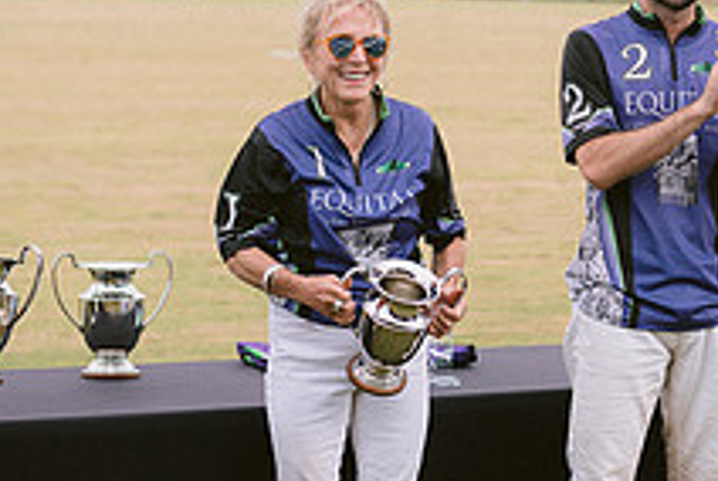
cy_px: 203
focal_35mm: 157
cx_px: 716
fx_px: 3136
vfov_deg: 8.8
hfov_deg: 12.9
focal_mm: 50
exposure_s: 1/2500
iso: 200
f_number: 2.8
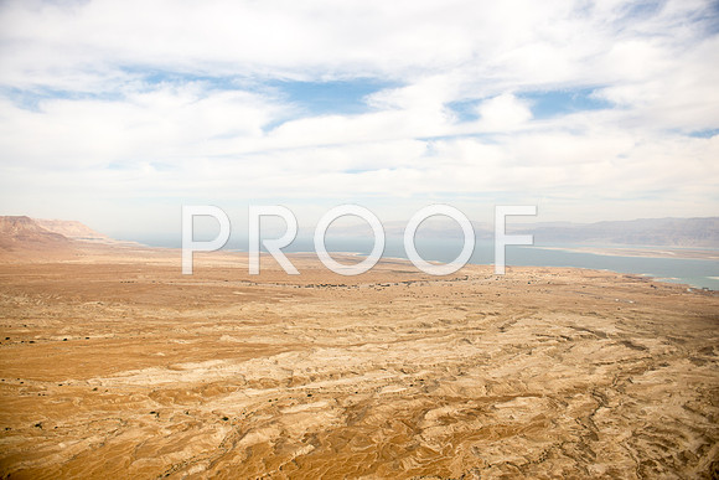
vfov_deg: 53.2
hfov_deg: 73.7
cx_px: 360
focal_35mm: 24
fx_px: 479
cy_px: 240
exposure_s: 1/4000
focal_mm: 24
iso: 200
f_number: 2.8
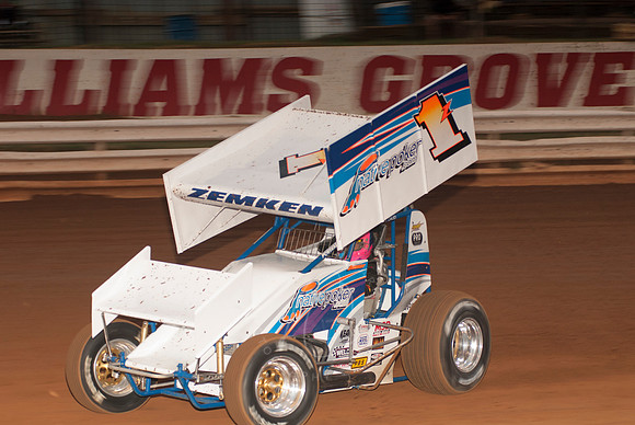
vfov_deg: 11.4
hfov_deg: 17.0
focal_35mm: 120
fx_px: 2119
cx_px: 318
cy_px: 212
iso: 400
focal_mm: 80
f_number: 4
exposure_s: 1/400
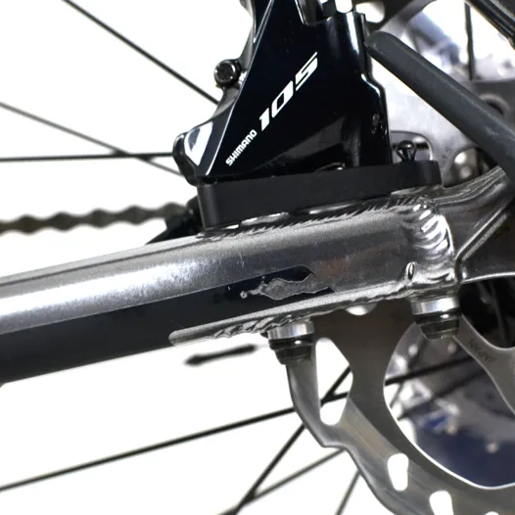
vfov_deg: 25.5
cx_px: 236
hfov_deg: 25.5
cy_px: 257
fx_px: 1139
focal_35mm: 68
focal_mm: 35
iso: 400
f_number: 5
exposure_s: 1/80
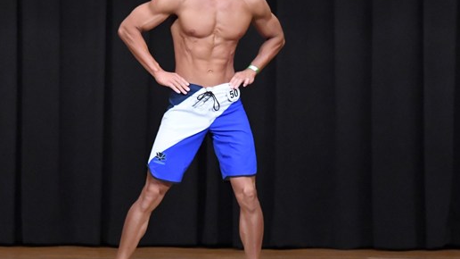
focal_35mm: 341
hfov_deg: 6.3
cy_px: 113
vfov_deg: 3.6
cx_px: 167
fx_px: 4158
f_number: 5.6
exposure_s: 1/400
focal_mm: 145
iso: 8000
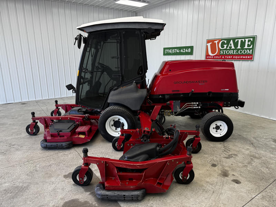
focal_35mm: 24
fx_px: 191
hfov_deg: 71.6
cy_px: 104
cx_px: 138
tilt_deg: -14.4
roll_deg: -0.1
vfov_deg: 56.8
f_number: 1.78
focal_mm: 6.76
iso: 64
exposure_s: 1/120
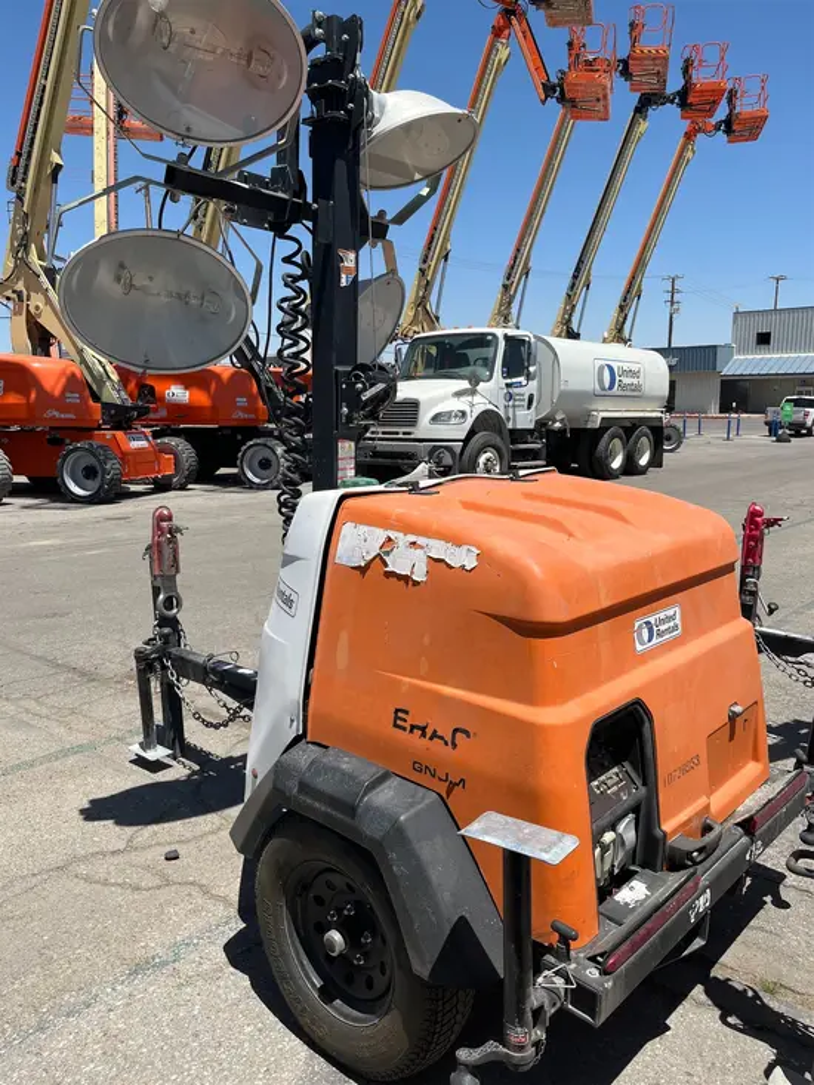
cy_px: 542
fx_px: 815
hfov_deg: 53.1
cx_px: 407
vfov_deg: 67.3
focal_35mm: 26
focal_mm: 5.1
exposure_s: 1/4149
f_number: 1.6
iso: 50
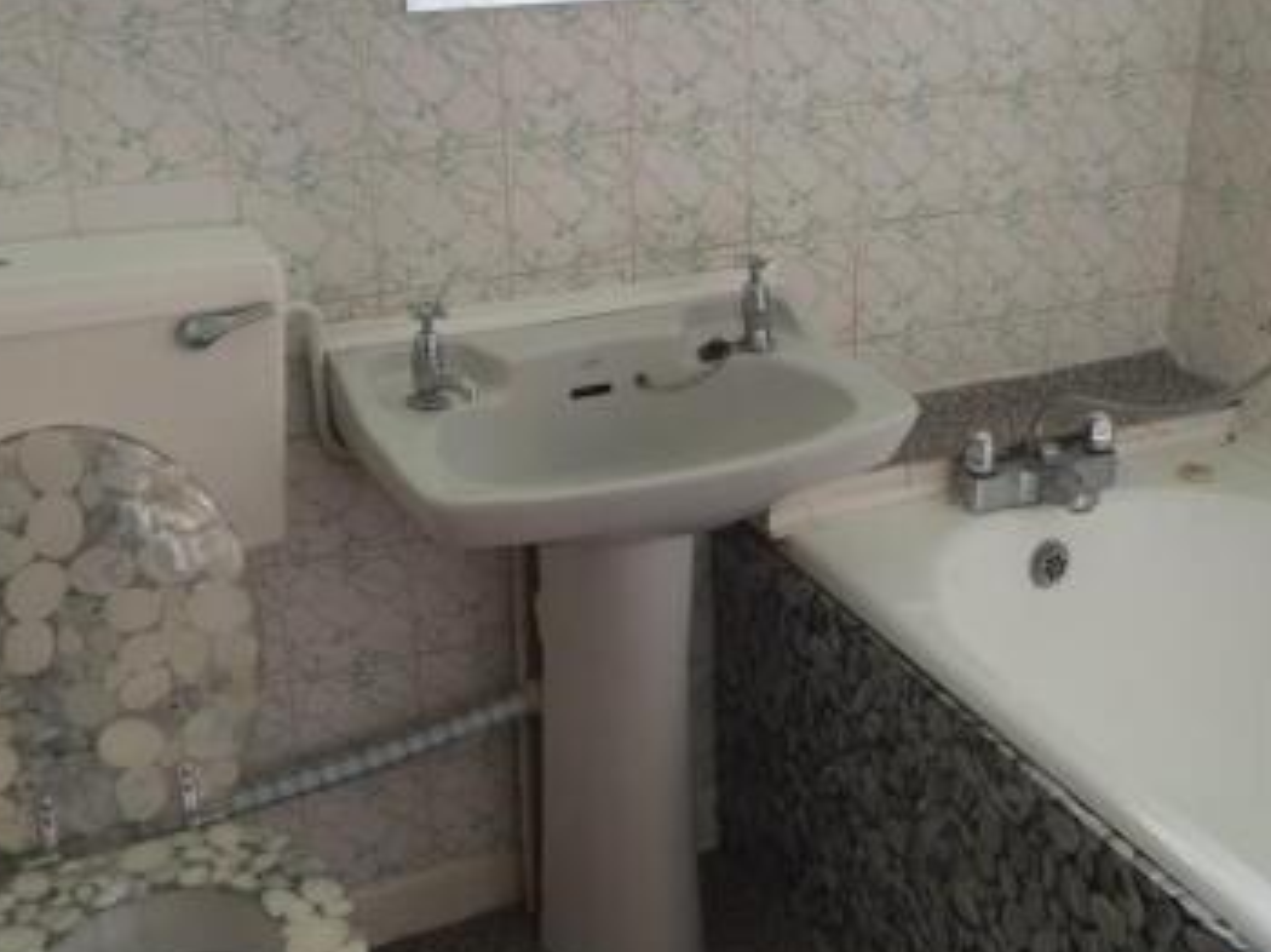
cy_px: 514
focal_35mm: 50
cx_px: 768
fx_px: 1835
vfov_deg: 29.1
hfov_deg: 38.0
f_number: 2.2
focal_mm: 4.12
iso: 50
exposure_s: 1/60
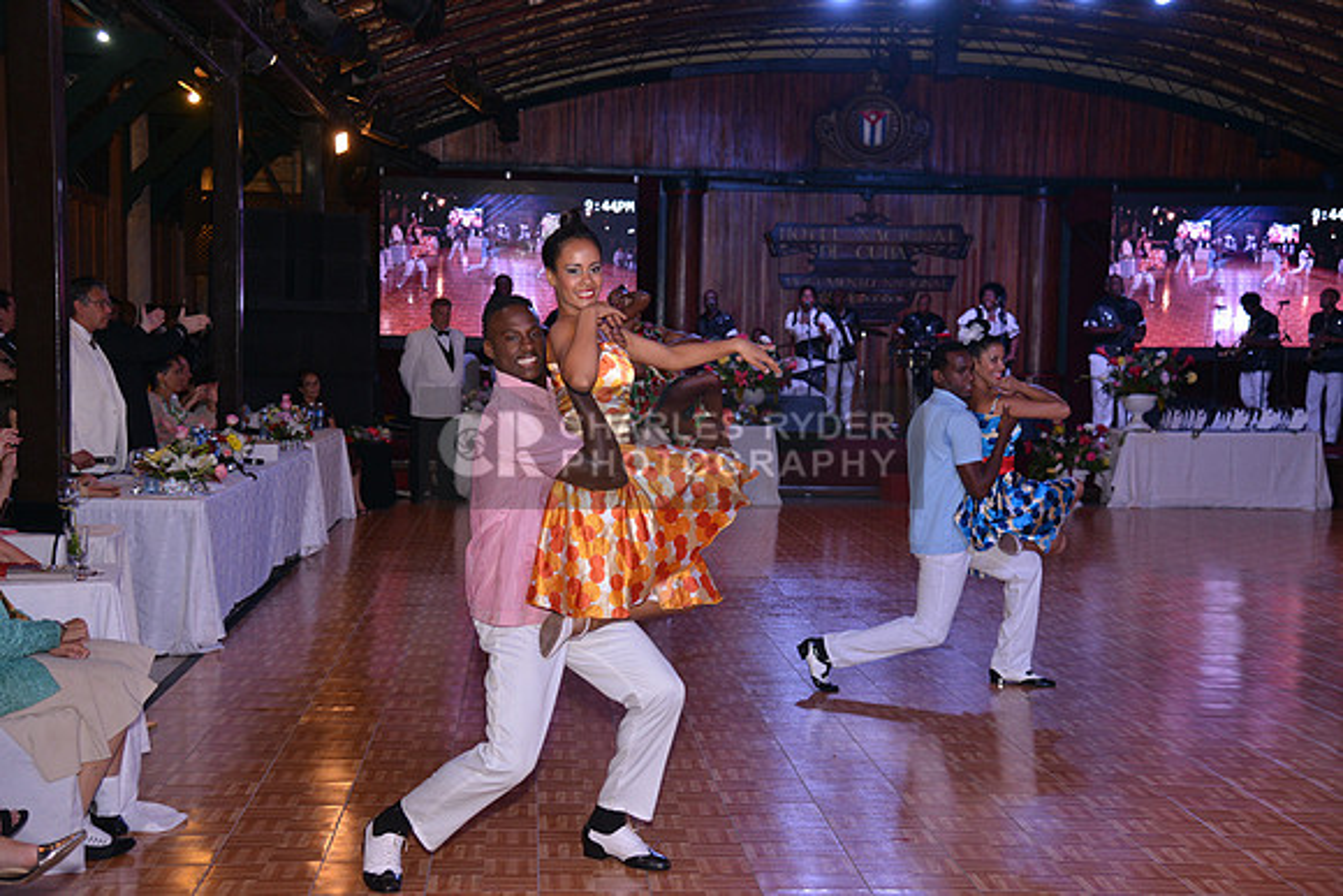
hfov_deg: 41.1
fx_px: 1791
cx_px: 672
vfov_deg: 28.1
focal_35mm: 48
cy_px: 448
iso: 1000
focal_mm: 48
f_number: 4.5
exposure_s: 1/250
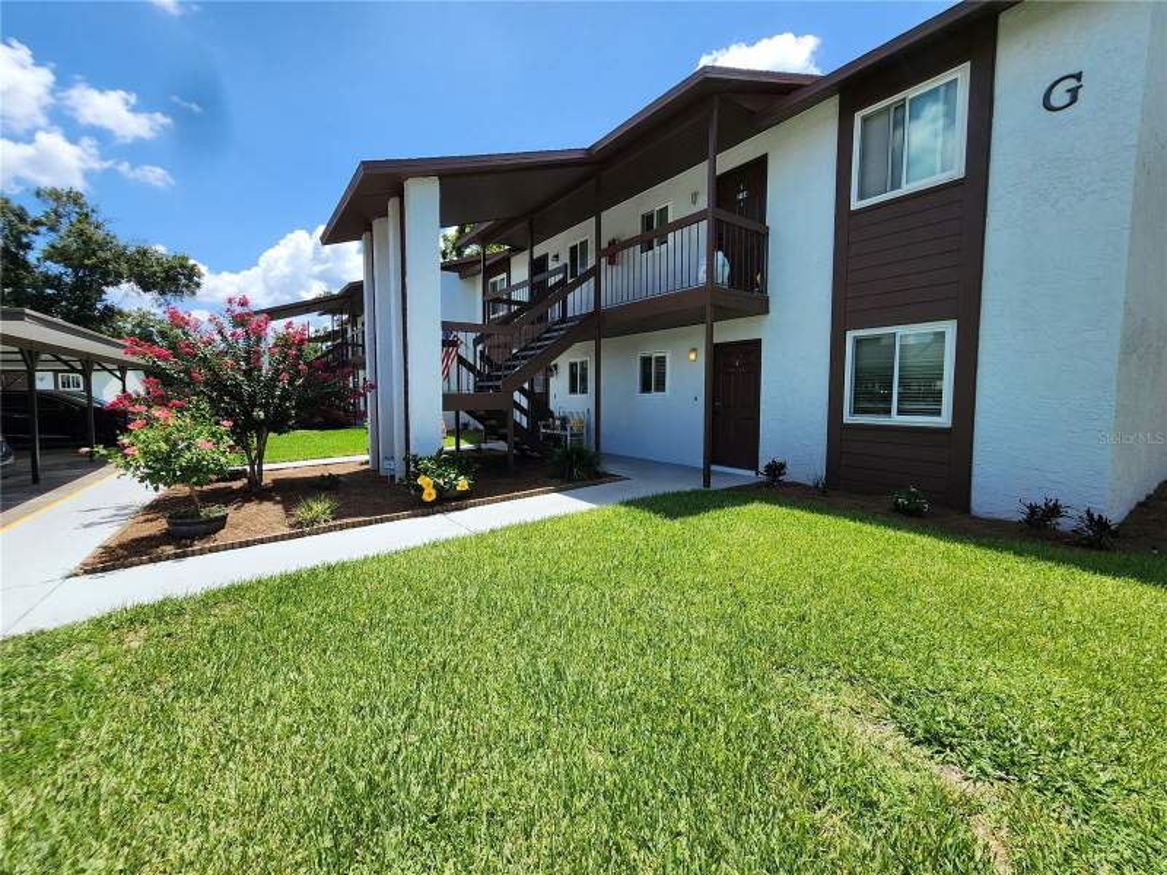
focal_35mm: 13
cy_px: 438
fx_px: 438
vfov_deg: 89.9
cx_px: 584
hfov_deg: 106.2
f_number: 2.2
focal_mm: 2.2
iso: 50
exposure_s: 1/1542
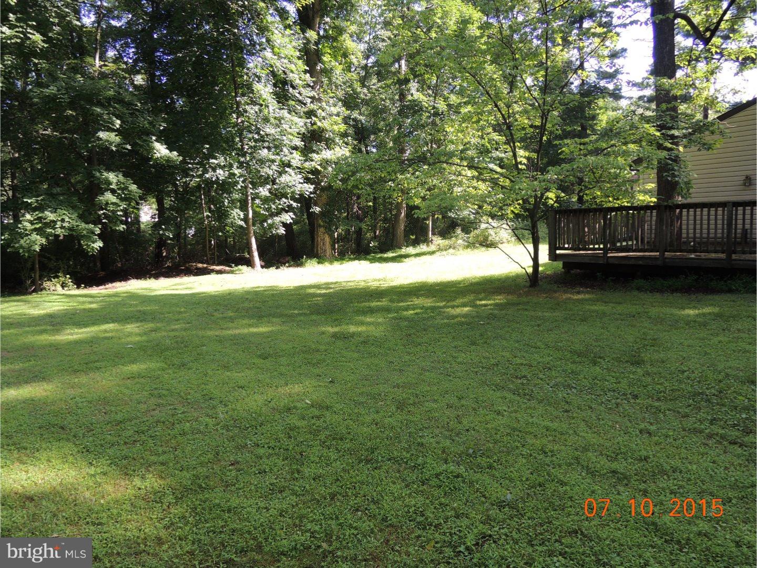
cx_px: 378
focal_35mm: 24
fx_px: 525
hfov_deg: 71.6
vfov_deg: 56.8
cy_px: 284
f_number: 2.8
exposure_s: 1/125
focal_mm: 4.3
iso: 100
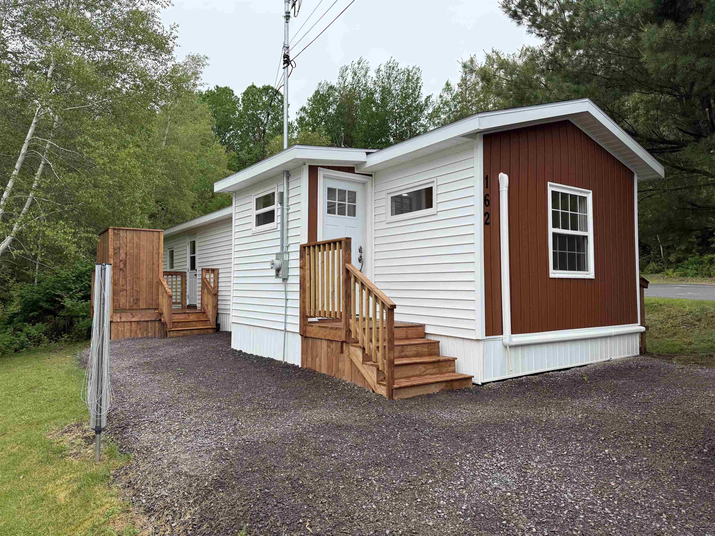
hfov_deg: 71.6
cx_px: 358
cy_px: 268
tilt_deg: +1.7
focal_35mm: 24
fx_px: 496
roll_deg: -0.3
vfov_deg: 56.8
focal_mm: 6.76
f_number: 1.78
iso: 100
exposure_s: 1/1314
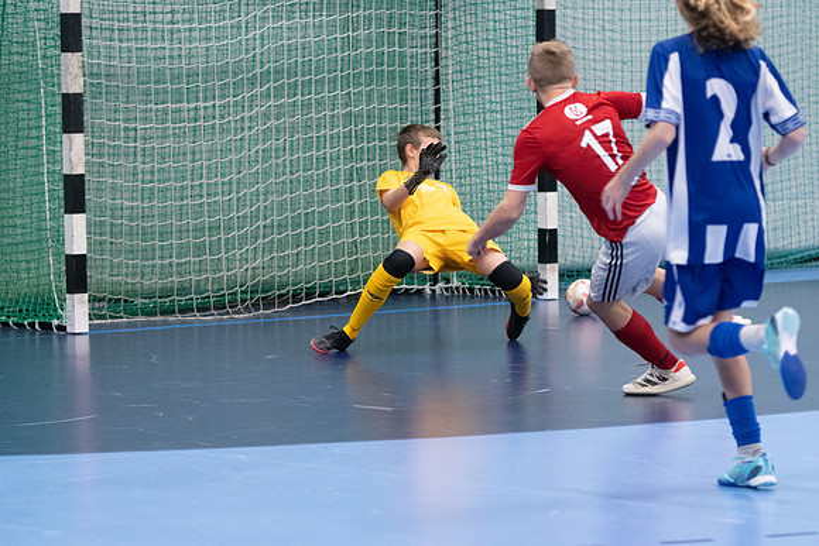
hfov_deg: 12.8
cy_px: 273
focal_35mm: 160
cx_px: 410
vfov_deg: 8.6
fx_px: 3638
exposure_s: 1/400
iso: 4000
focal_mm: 105
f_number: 3.2
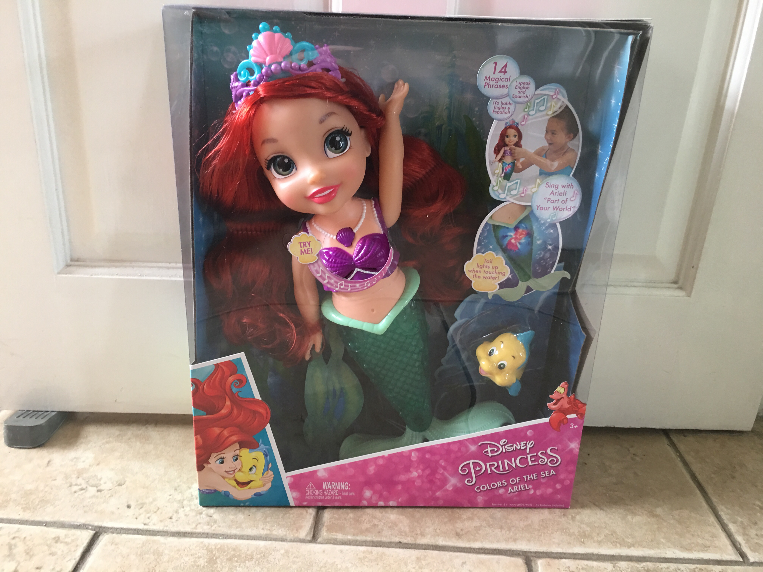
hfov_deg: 61.7
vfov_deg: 48.2
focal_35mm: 29
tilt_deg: -21.7
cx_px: 382
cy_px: 286
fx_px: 639
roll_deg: -3.9
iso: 64
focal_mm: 4.15
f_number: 2.2
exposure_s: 1/17
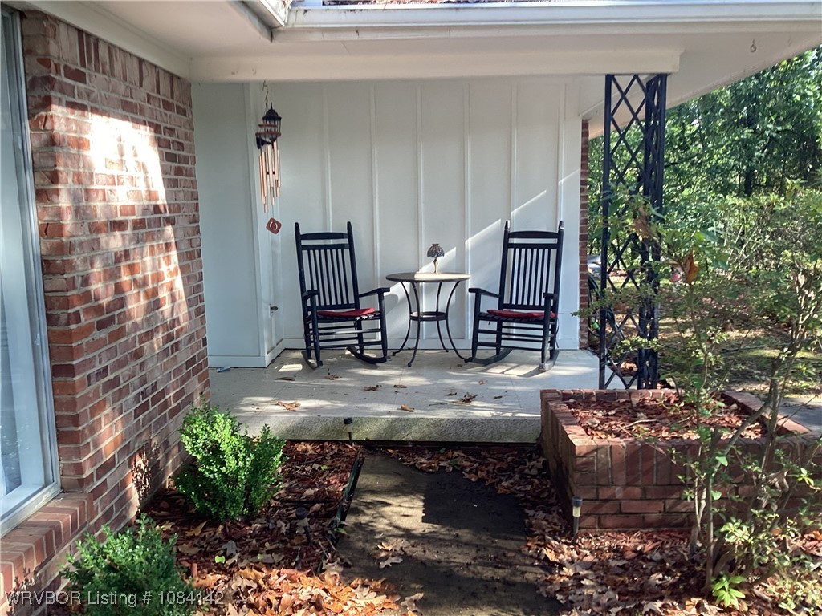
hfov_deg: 58.4
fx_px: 736
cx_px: 411
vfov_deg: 45.4
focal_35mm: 31
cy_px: 308
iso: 50
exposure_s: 1/120
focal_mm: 3.3
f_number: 2.4
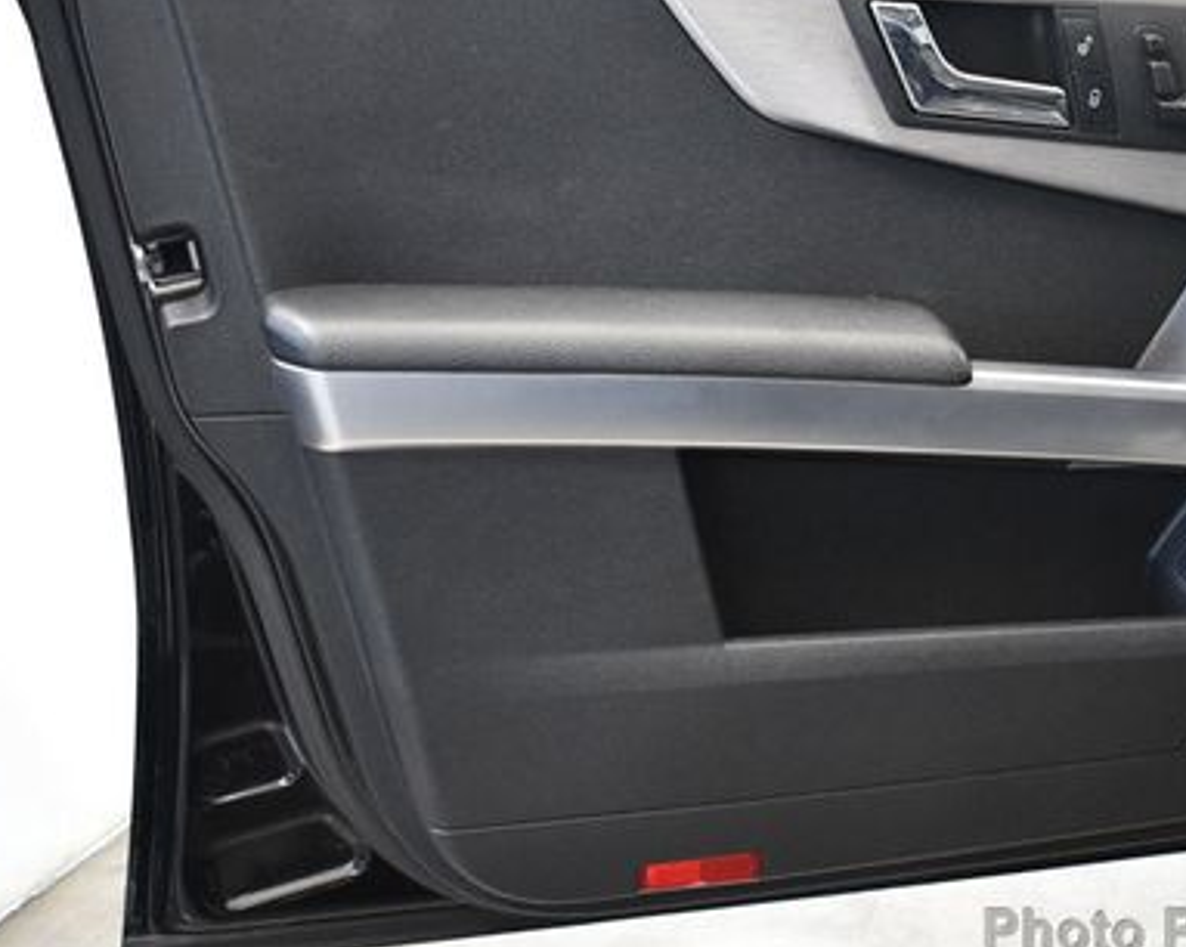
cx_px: 948
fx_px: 2035
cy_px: 331
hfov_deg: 31.7
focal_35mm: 58
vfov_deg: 26.1
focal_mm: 25
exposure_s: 1/60
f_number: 4
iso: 4500
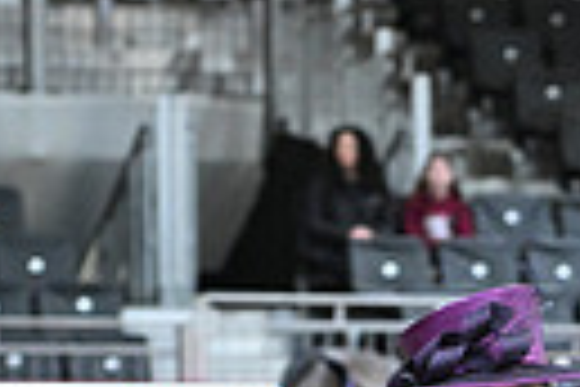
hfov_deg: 4.9
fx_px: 6653
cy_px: 749
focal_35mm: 413
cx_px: 1277
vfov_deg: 3.3
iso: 6400
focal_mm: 92
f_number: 4.5
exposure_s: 1/500
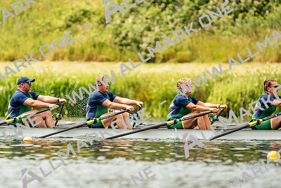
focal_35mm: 538
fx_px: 4202
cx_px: 135
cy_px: 105
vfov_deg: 2.6
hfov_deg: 3.8
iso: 400
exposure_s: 1/2000
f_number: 6.3
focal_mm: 467
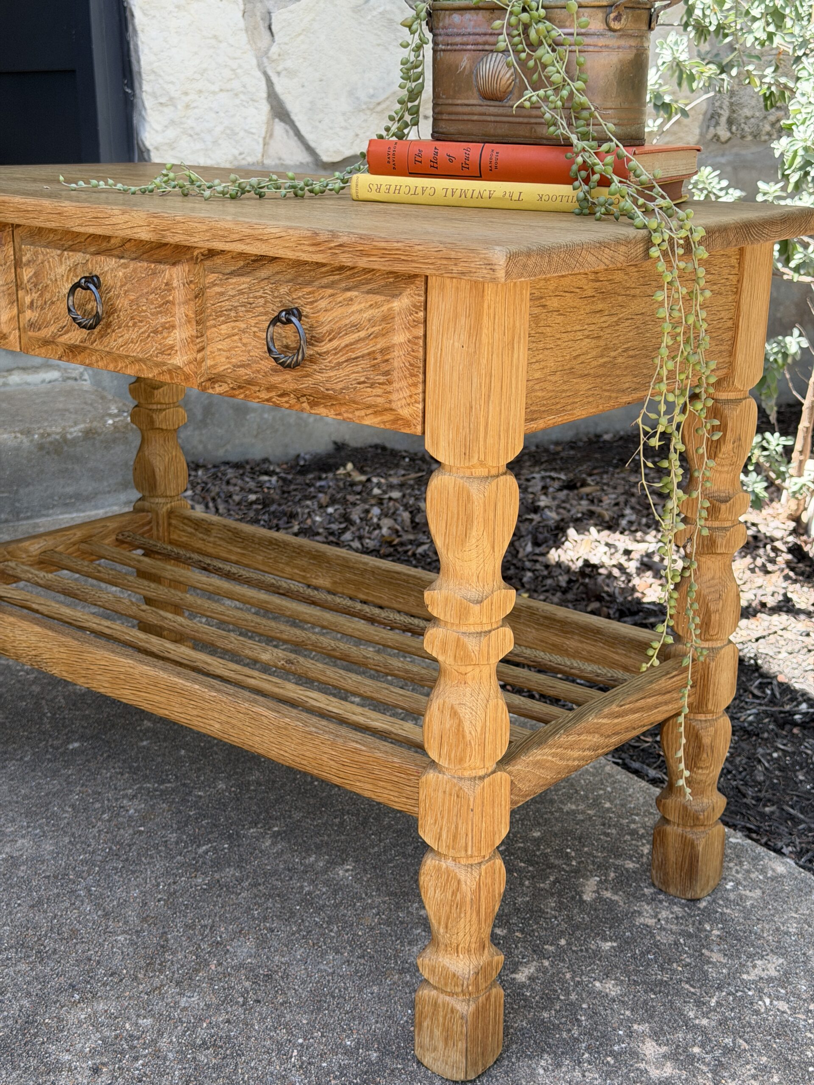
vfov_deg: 39.7
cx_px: 407
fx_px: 1505
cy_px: 542
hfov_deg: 30.3
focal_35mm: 48
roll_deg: -0.1
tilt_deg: -16.2
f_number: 1.78
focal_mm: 6.76
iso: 80
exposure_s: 1/475
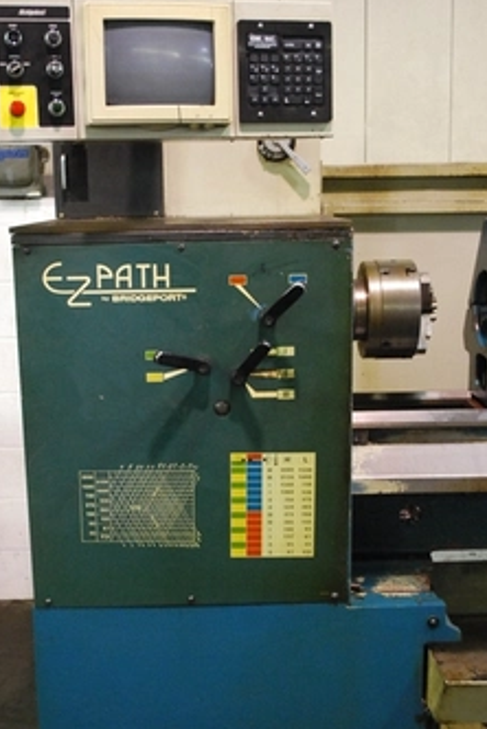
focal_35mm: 47
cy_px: 404
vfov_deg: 41.8
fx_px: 952
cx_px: 202
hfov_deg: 28.7
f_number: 4.5
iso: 1600
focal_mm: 26
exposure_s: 1/13
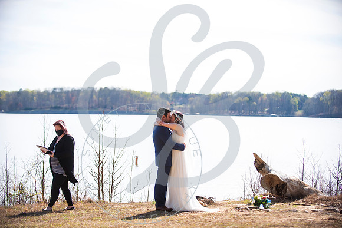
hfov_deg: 23.6
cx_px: 171
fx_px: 817
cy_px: 114
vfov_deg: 15.9
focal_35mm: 86
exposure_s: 1/800
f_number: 2.8
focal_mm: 86
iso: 100
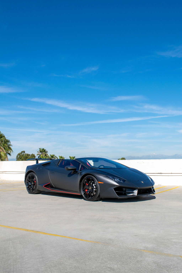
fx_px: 296
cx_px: 91
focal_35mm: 39
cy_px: 136
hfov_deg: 34.2
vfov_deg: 49.6
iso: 200
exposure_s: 1/640
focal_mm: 26
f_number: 13
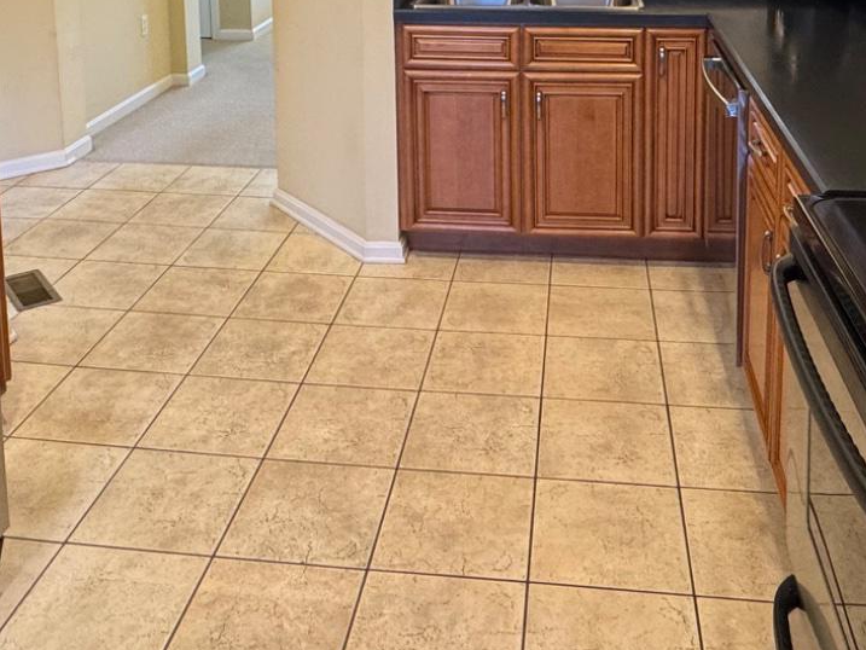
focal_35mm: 40
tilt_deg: -7.7
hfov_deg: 46.8
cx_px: 463
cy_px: -34
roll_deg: +1.0
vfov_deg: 32.4
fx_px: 1001
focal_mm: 2.22
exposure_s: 1/60
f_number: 2.2
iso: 250
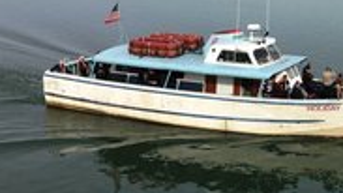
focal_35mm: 69
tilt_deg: -7.6
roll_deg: -2.2
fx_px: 628
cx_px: 345
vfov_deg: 17.3
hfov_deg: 28.6
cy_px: 30
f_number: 2.2
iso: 25
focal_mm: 4.15
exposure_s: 1/1570
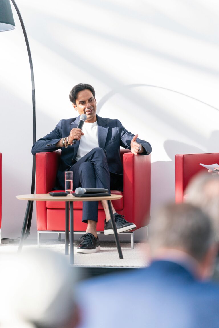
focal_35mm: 180
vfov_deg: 11.4
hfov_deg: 7.6
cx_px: 110
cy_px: 164
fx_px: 1642
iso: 400
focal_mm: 180
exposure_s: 1/800
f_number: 3.2
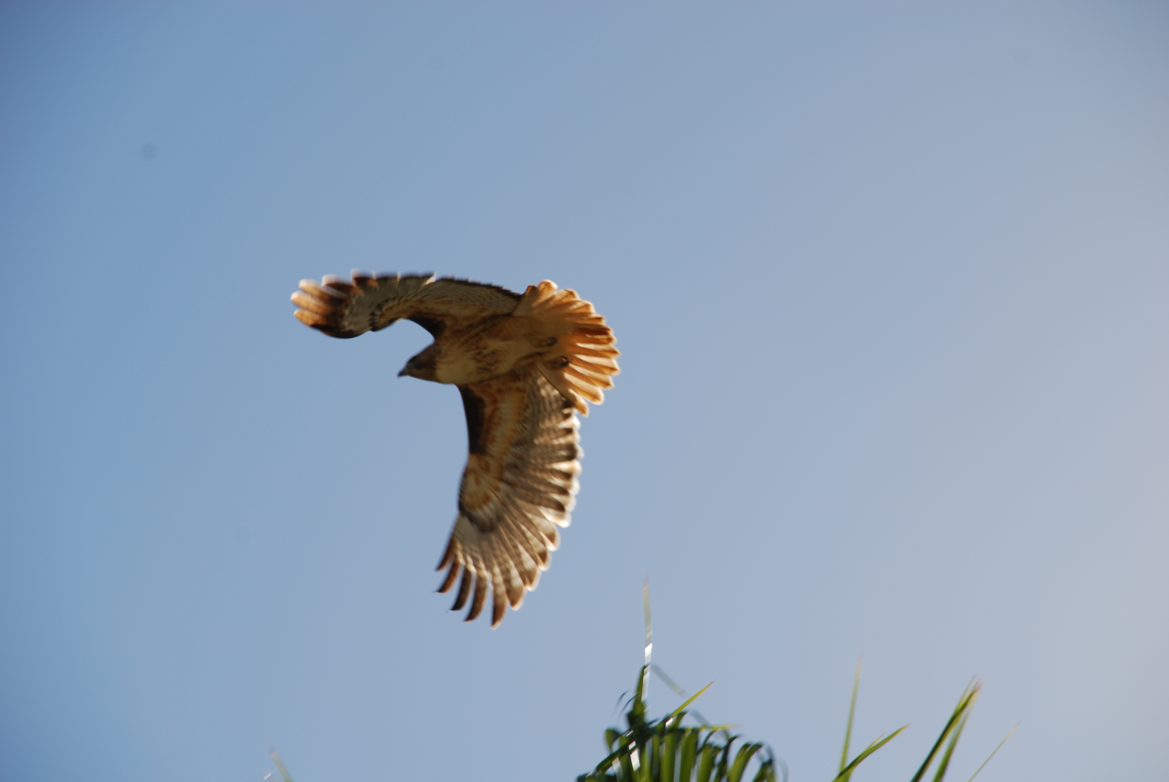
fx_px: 6583
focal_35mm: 202
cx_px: 584
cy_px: 391
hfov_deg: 10.1
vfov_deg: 6.8
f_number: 8
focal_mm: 135
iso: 100
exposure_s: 1/320
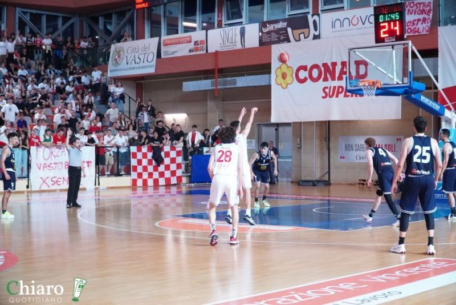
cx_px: 228
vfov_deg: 24.4
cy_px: 152
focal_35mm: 56
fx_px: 703
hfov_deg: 35.9
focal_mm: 37
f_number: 4
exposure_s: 1/640
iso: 5000
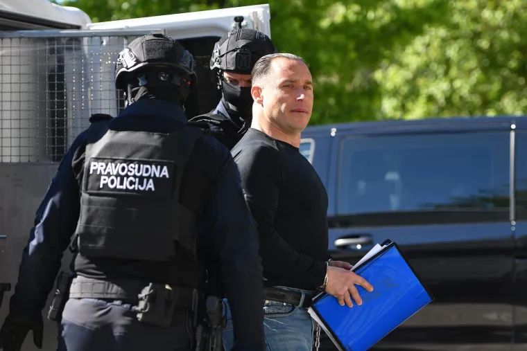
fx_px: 1347
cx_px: 264
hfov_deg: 22.1
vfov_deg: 14.9
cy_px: 176
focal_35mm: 92
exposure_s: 1/1000
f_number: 5
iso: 200
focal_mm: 92
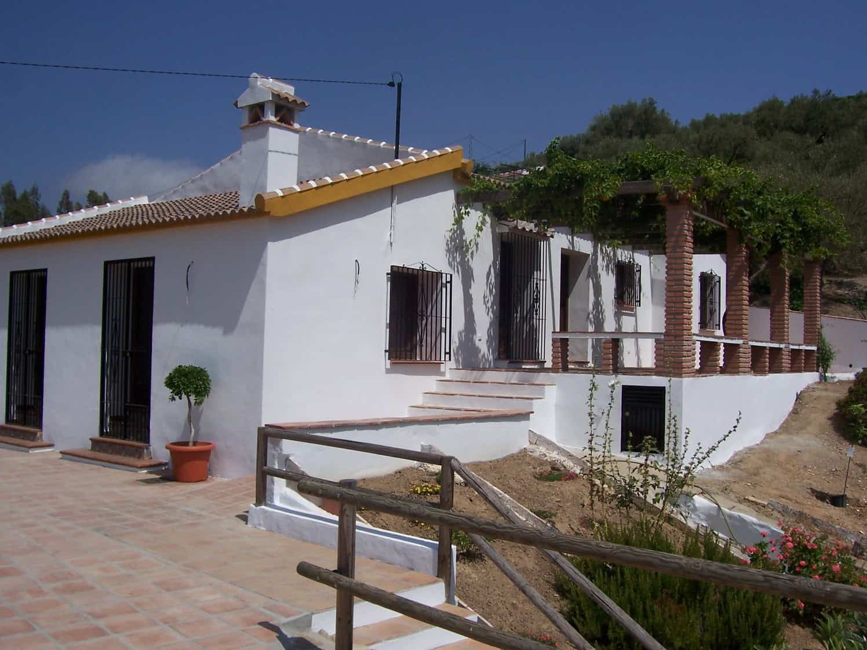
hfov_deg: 54.0
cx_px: 434
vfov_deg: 41.8
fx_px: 852
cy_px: 325
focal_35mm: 34
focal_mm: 5.6
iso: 79
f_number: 5.23
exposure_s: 1/1111
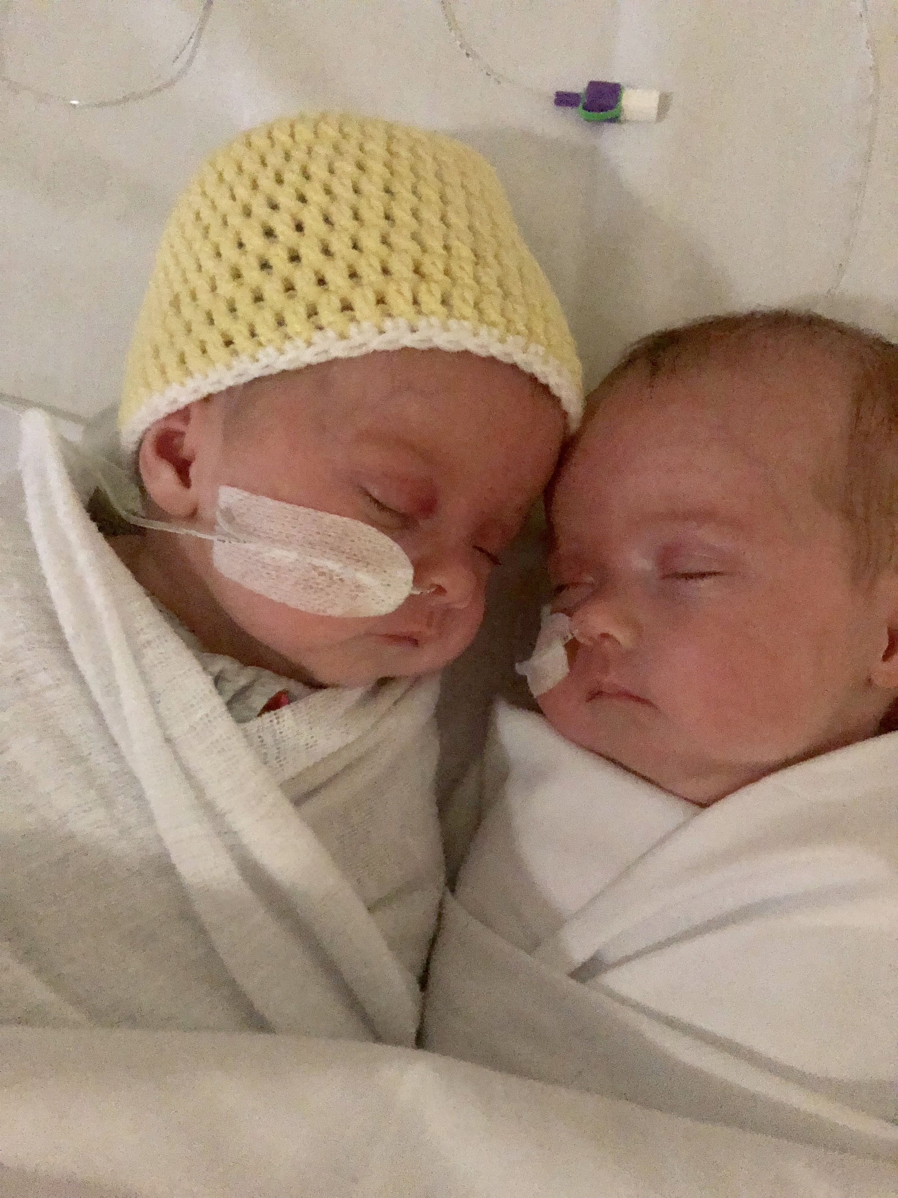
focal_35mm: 28
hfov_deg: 49.7
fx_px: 968
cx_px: 449
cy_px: 599
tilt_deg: -81.7
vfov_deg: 63.4
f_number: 1.8
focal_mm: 3.99
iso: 320
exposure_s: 1/4
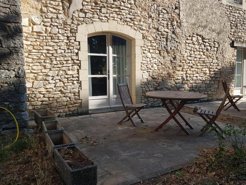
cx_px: 144
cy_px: 88
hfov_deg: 58.0
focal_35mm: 31
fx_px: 220
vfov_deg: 45.4
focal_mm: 4.3
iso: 40
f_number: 1.7
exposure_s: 1/1112
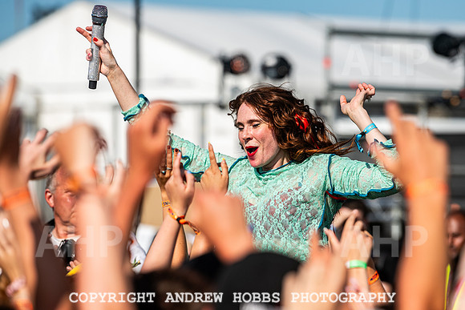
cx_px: 261
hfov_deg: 9.2
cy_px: 155
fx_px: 2900
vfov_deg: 6.1
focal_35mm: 224
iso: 200
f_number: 4
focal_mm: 200
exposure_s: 1/5000
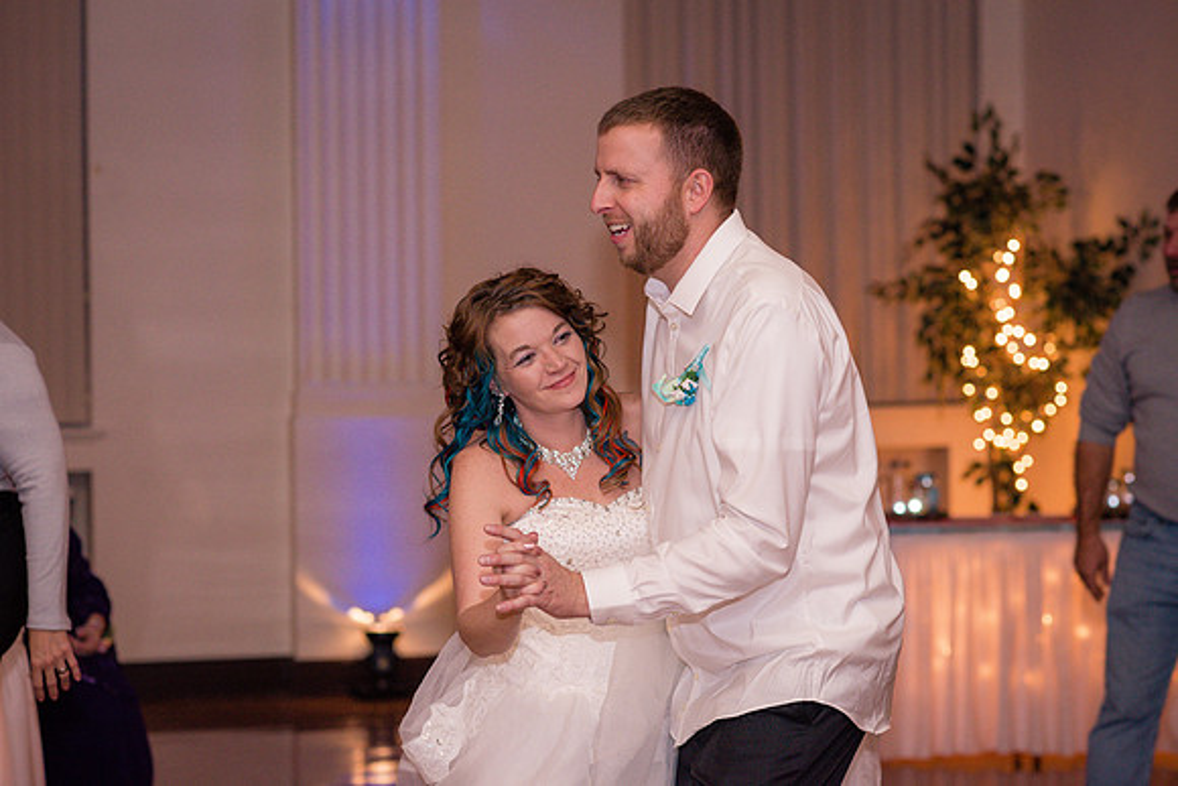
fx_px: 2782
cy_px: 393
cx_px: 589
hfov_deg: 23.9
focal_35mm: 85
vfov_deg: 16.1
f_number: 3.2
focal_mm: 85
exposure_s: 1/125
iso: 640
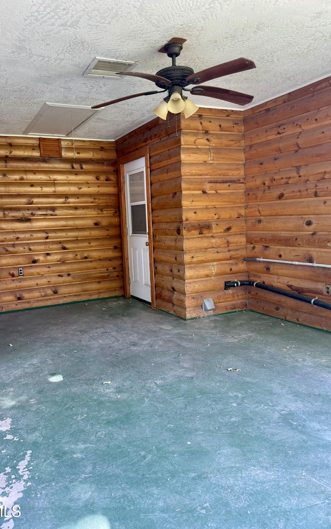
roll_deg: +2.5
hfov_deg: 47.3
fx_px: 375
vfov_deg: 70.4
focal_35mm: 26
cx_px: 133
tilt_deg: -6.7
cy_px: 266
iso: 125
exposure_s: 1/121
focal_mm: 6.76
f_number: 1.78
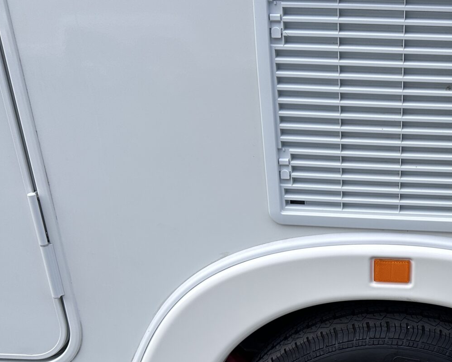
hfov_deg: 36.9
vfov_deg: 30.4
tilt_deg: -28.3
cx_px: 384
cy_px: 310
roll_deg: -1.5
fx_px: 642
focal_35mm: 48
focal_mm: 6.86
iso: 80
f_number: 1.78
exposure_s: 1/2410
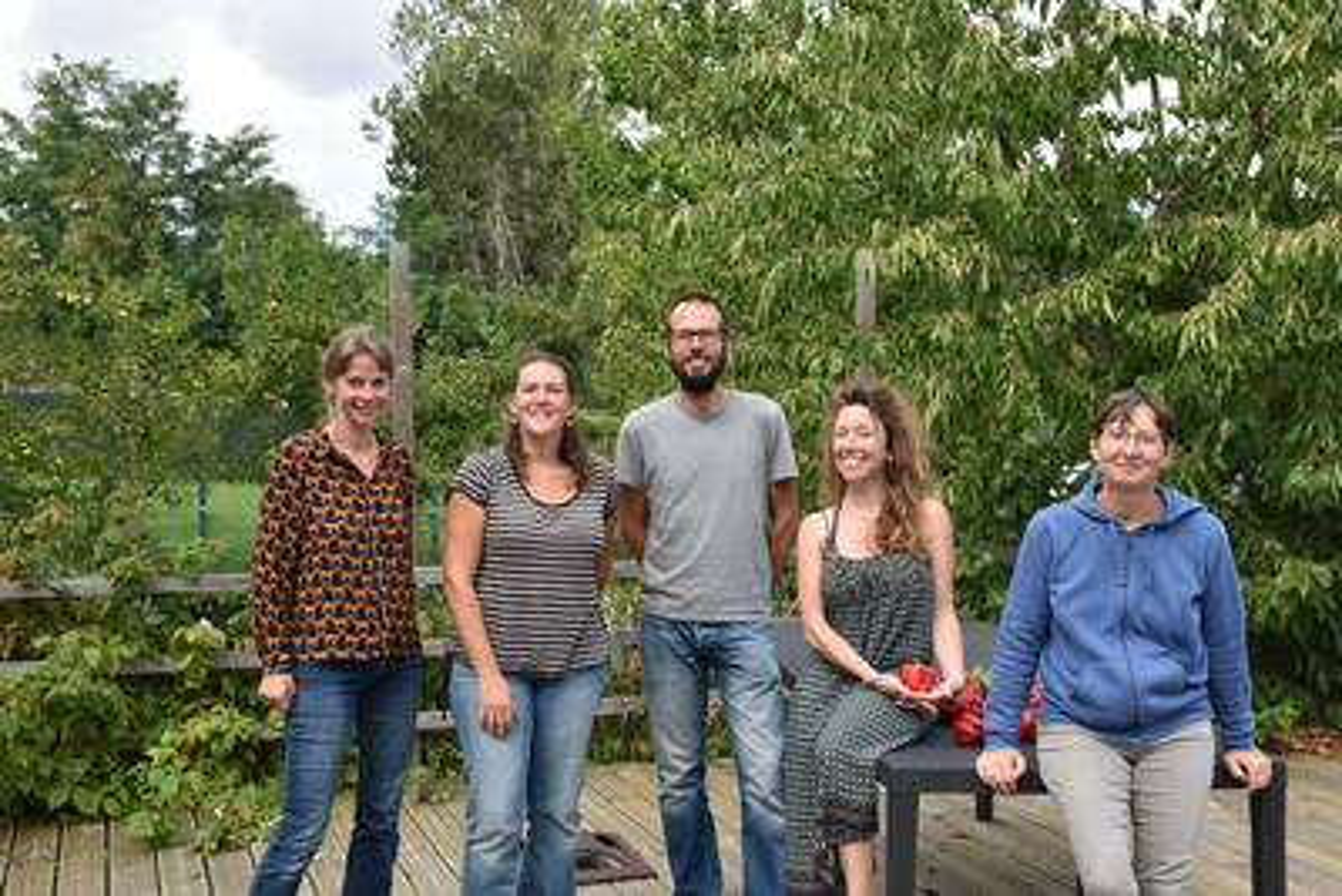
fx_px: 1622
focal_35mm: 44
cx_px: 671
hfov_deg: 44.9
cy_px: 448
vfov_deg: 30.9
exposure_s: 1/250
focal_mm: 29
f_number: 8
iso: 320
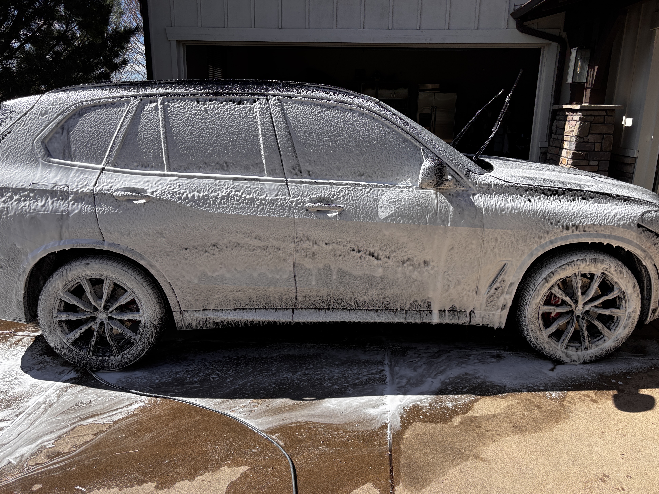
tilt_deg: -14.1
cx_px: 331
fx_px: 514
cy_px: 249
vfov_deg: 51.4
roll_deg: -2.3
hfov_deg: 65.3
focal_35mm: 27
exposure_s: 1/3021
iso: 50
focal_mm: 5.96
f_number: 1.6
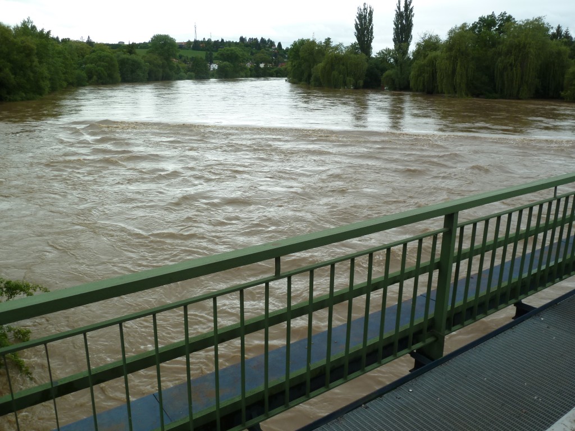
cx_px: 288
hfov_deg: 61.7
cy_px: 216
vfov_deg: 48.2
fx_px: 482
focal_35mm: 29
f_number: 4
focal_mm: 4.7
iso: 80
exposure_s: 1/160
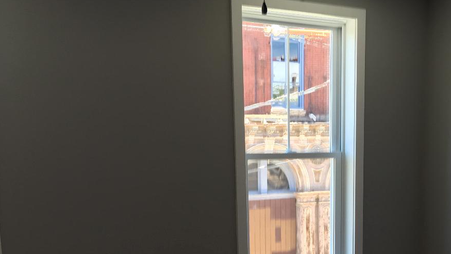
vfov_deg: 22.1
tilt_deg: -9.6
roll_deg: +0.3
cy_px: 257
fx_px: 622
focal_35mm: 52
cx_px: 312
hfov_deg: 39.2
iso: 25
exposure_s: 1/40
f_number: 2.2
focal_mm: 4.15
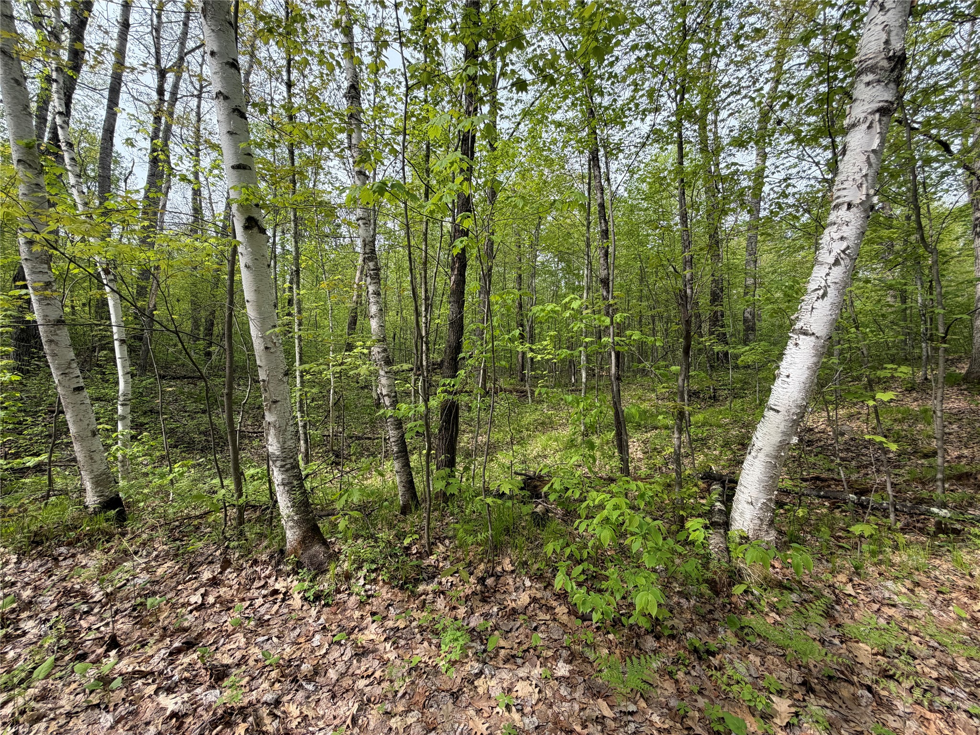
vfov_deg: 85.7
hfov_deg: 102.1
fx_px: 396
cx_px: 490
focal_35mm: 14
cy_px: 368
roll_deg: -0.3
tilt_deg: -1.6
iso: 50
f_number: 2.2
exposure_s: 1/502
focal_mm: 2.22
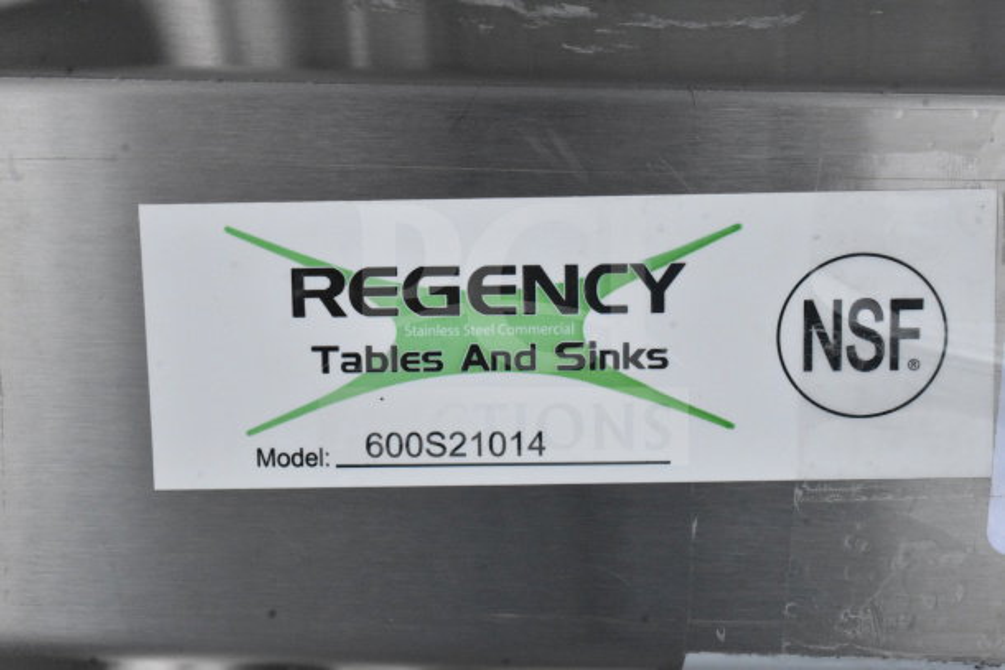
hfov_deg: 24.6
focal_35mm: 82
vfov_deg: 16.6
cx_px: 502
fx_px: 2304
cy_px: 335
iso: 6400
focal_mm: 55
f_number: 20
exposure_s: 1/1600
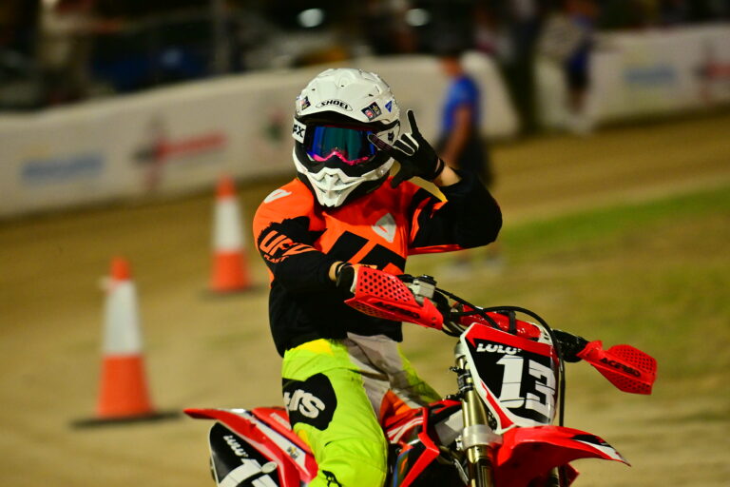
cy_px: 244
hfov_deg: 8.1
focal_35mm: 255
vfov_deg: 5.4
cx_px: 365
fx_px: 5170
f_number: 2.8
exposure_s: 1/200
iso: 2000
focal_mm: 170
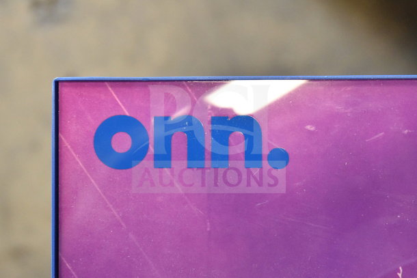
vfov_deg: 16.6
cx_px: 208
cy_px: 139
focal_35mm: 82
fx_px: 956
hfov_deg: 24.6
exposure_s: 1/100
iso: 5000
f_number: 5.6
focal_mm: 55
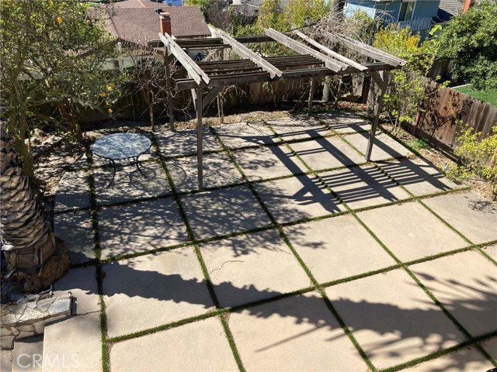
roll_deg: -1.9
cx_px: 248
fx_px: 402
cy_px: 186
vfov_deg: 49.7
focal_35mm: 28
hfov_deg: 63.4
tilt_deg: -31.8
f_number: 1.8
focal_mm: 3.99
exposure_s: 1/1333
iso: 20
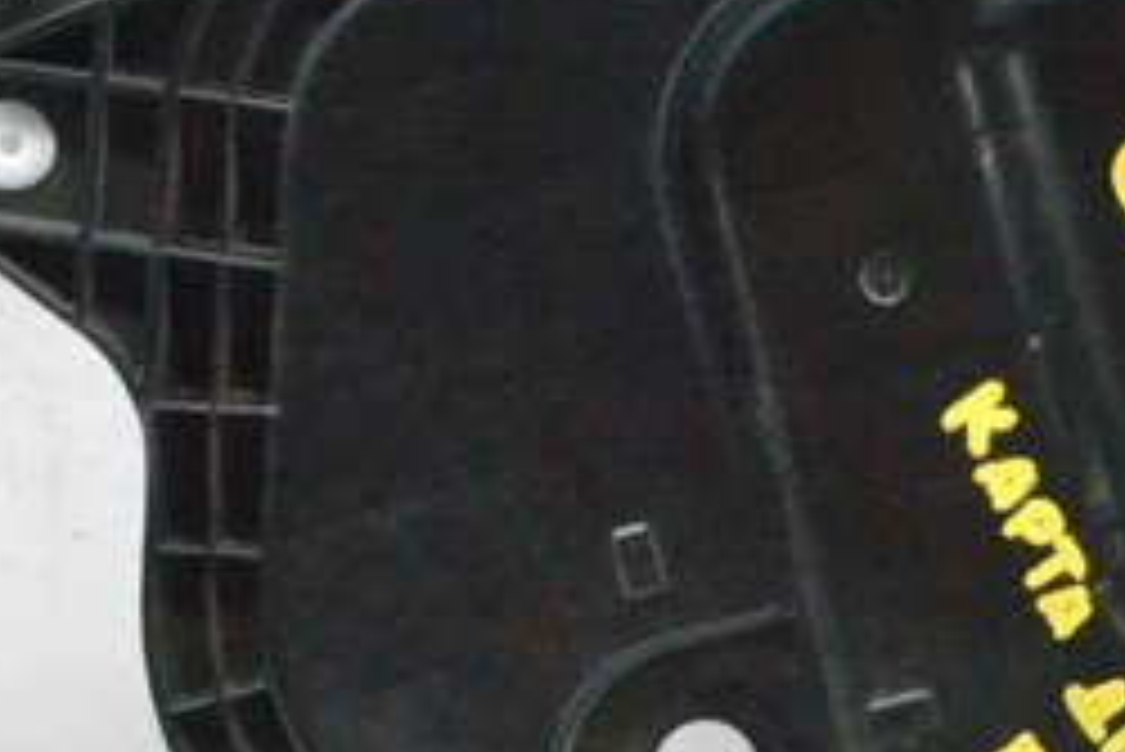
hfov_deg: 10.6
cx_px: 1908
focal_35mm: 184
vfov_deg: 7.5
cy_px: 353
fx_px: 5753
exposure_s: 1/100
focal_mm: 30
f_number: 9
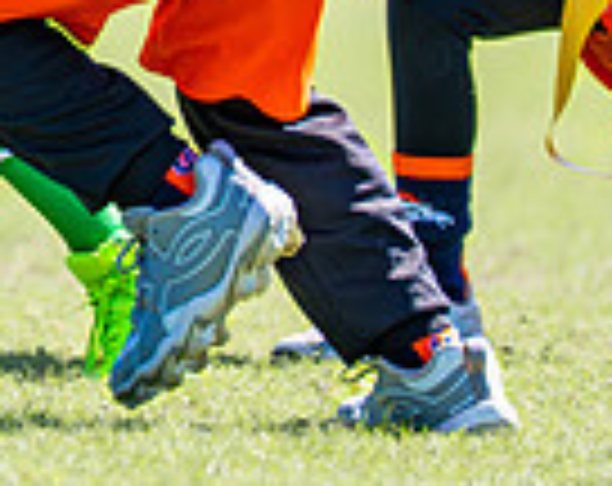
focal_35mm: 1178
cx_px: -485
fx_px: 21276
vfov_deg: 1.3
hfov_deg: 1.6
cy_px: -364
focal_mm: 200
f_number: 2.8
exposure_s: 1/1600
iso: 200
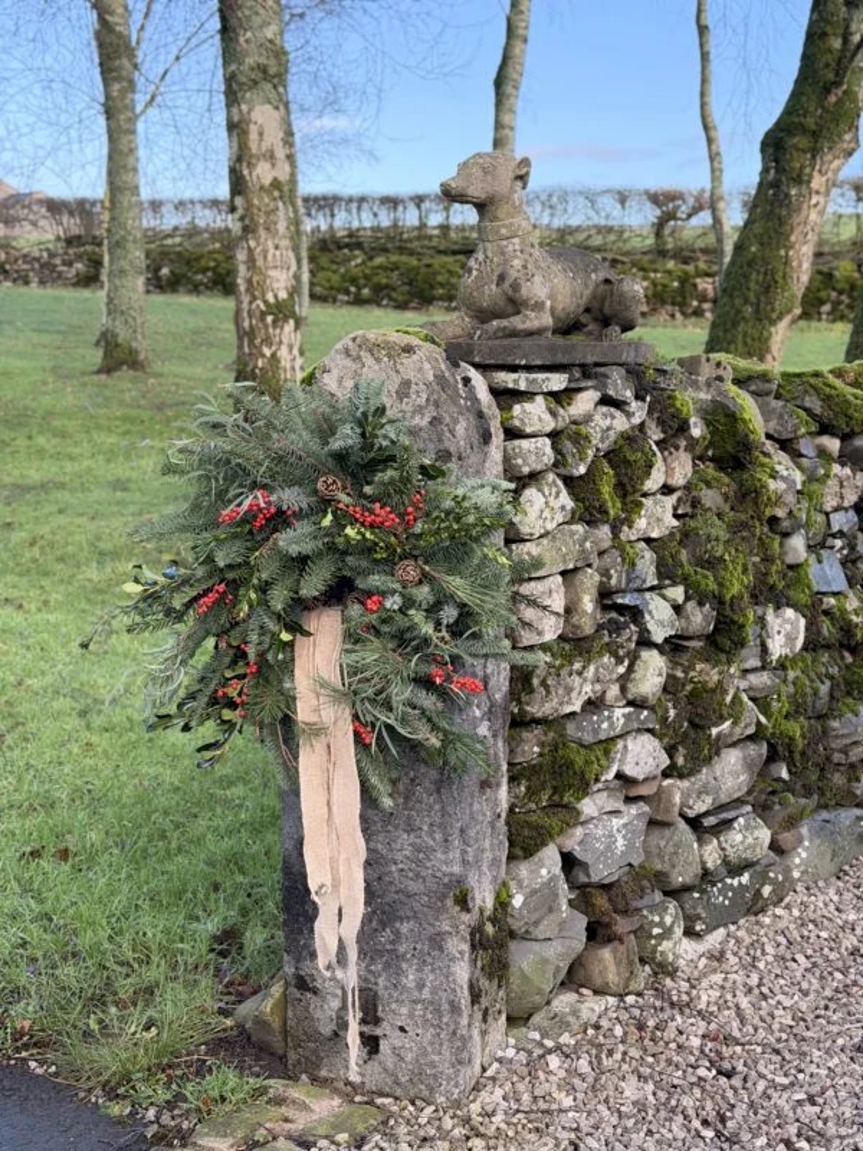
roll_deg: +0.0
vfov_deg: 39.7
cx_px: 432
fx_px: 1596
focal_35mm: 48
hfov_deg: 30.3
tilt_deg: -8.9
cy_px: 576
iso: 100
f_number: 1.78
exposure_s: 1/469
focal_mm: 6.76
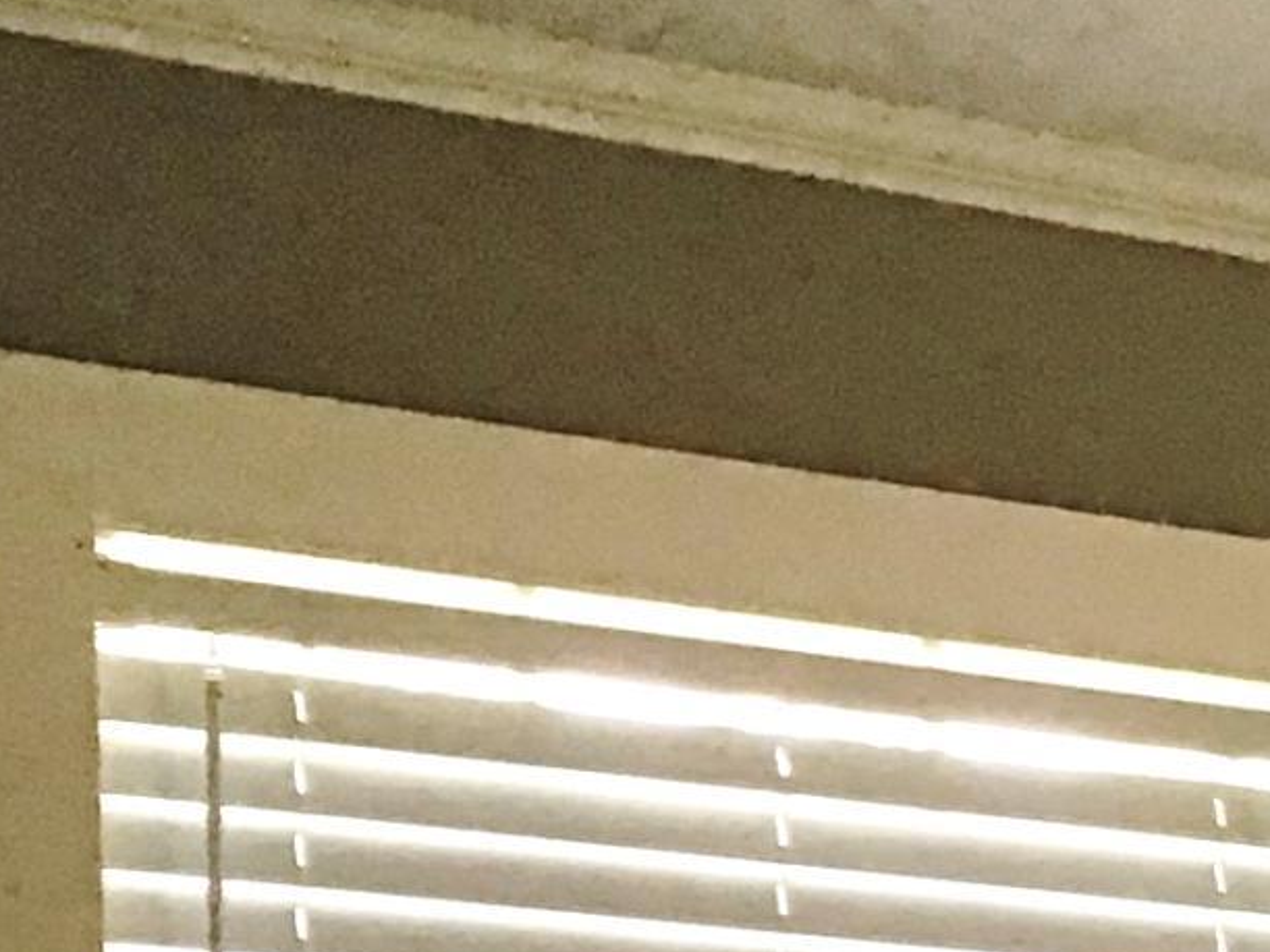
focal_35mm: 152
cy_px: 2020
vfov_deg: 9.1
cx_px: 2629
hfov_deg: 11.5
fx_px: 5577
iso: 32
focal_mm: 3.3
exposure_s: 1/30
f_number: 2.4
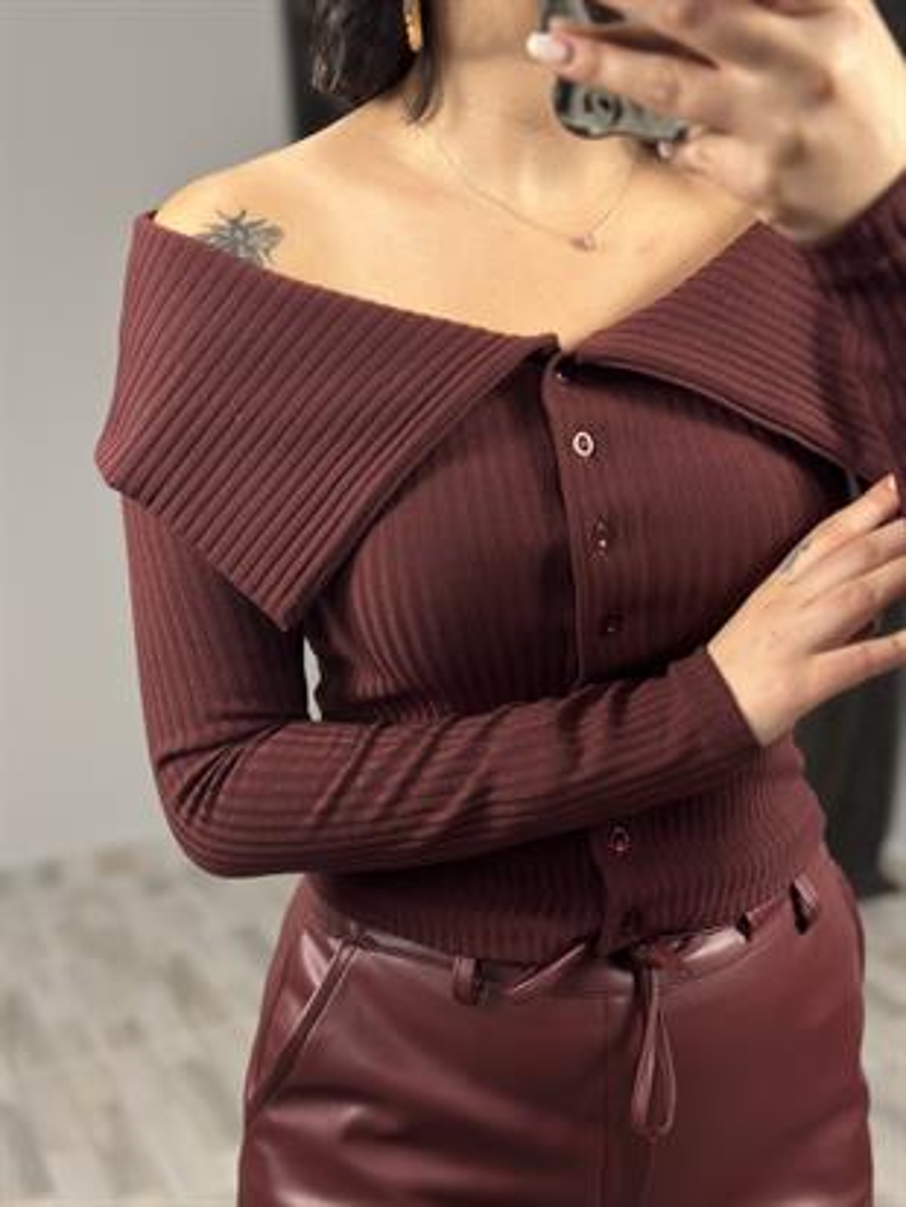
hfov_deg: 30.3
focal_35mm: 48
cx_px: 453
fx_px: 1674
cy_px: 604
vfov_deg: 39.6
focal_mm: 6.86
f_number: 1.78
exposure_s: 1/100
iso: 200
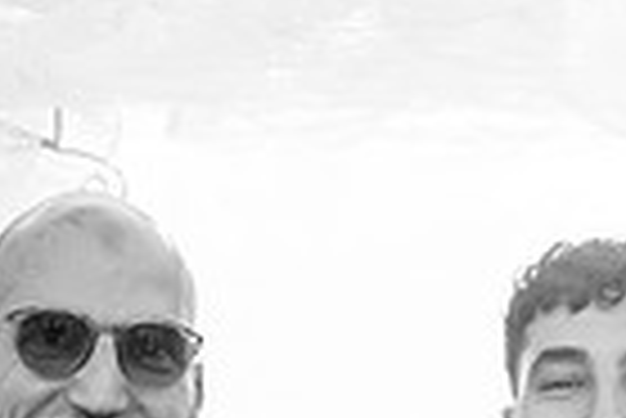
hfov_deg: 17.4
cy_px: 852
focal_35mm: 117
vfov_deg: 10.7
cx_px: 455
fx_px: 2037
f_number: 3.5
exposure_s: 1/640
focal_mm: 28
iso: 200
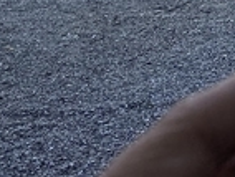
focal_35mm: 146
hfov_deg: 12.5
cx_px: 396
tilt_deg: +1.6
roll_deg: +0.0
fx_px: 993
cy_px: -303
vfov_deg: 8.8
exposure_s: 1/1082
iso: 32
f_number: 1.8
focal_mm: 4.25
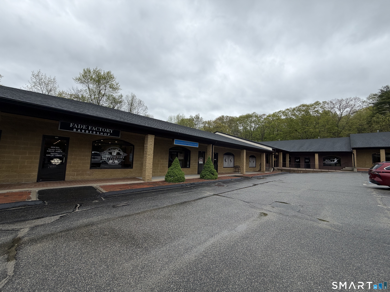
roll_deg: -1.7
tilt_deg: +5.6
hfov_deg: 102.1
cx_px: 195
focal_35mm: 14
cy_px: 146
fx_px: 158
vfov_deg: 85.7
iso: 40
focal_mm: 2.22
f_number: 2.2
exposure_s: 1/770
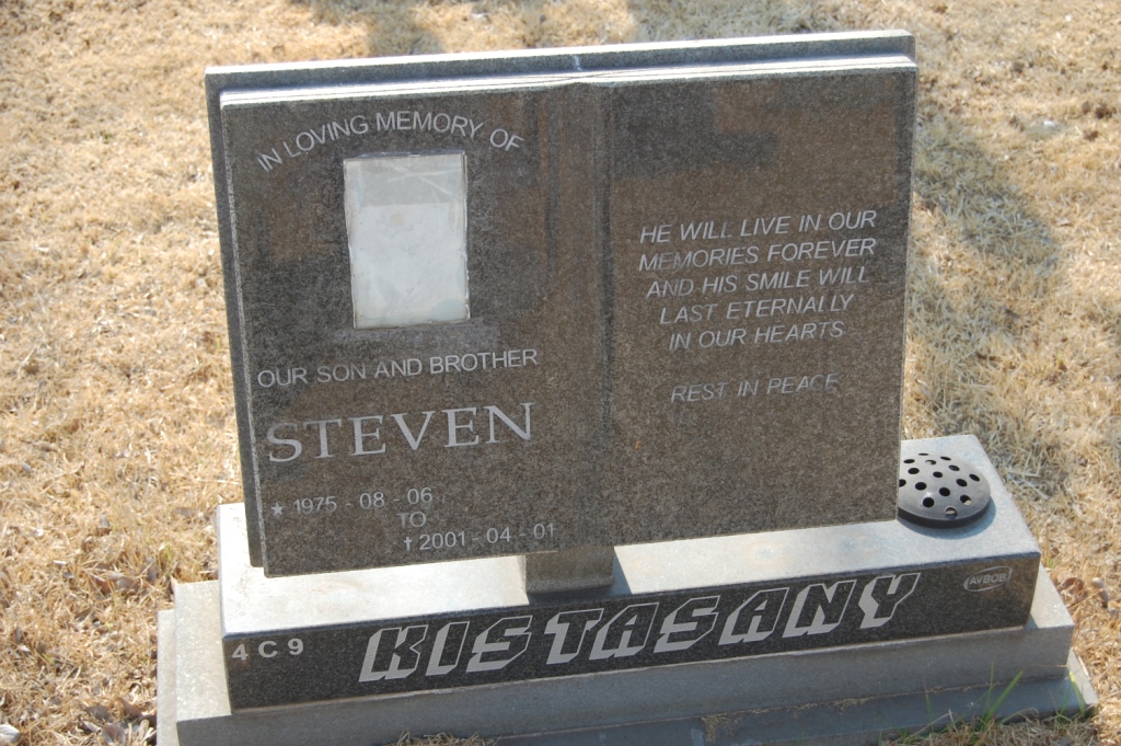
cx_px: 560
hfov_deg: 33.4
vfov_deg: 22.6
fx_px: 1867
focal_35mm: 60
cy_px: 373
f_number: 6.3
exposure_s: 1/160
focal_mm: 40
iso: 200
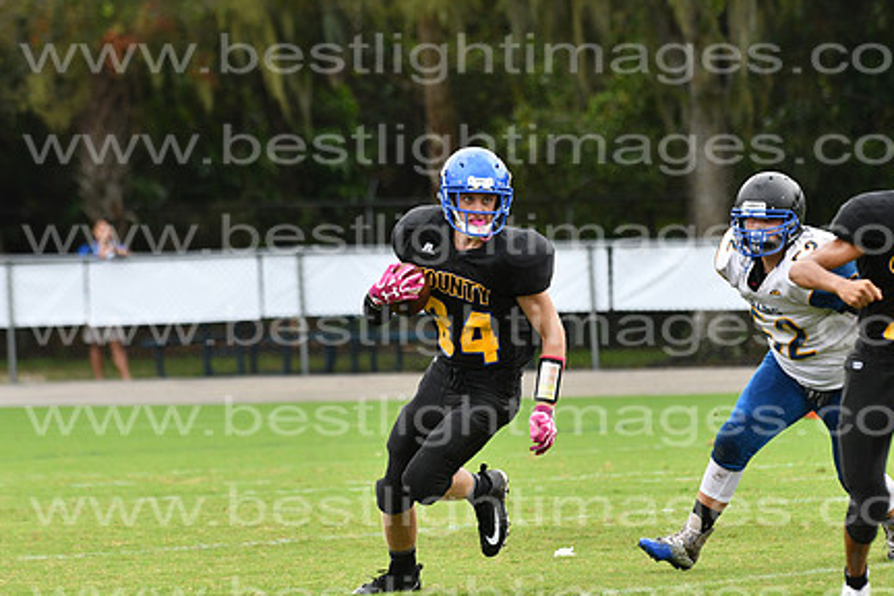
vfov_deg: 4.9
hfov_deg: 7.3
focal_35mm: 282
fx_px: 7002
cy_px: 376
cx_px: 499
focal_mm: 140
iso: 800
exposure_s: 1/1600
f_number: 3.5
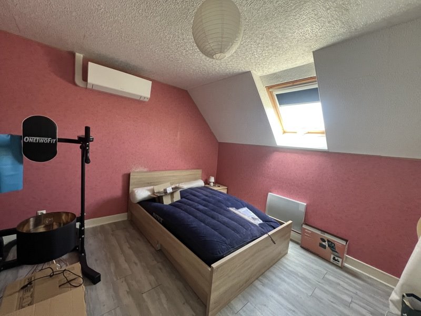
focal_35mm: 13
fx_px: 158
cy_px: 158
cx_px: 210
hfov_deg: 106.2
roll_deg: -5.6
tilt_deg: -4.7
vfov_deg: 89.9
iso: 250
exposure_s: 1/93
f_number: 1.8
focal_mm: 1.57
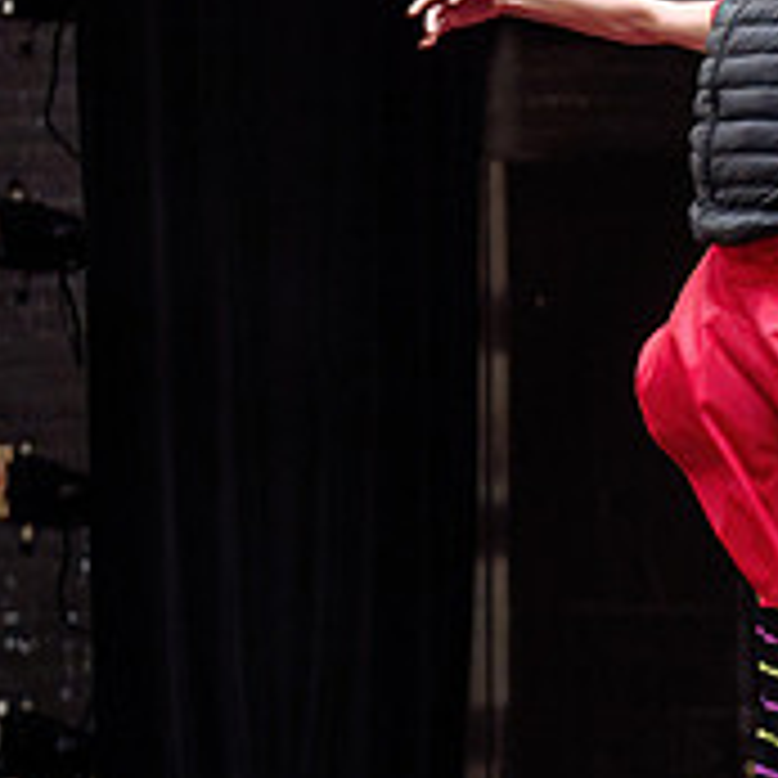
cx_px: 1519
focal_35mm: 203
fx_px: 5162
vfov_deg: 8.6
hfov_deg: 8.2
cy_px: 582
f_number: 1.2
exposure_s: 1/100
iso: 1000
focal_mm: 50
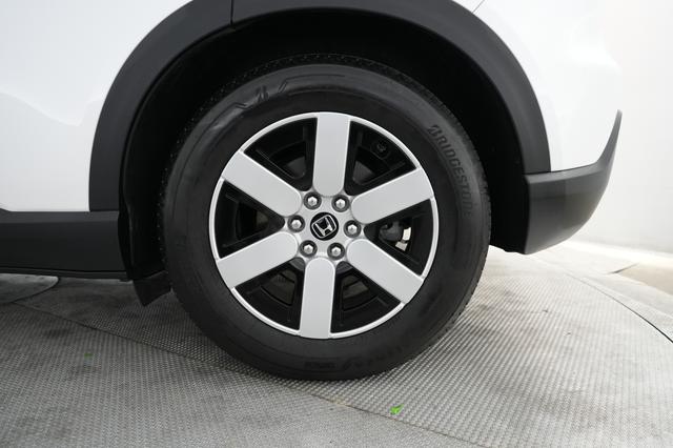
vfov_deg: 51.2
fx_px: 467
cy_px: 224
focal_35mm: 25
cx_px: 336
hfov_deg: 71.5
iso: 4000
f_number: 2.8
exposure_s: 1/160
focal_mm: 25
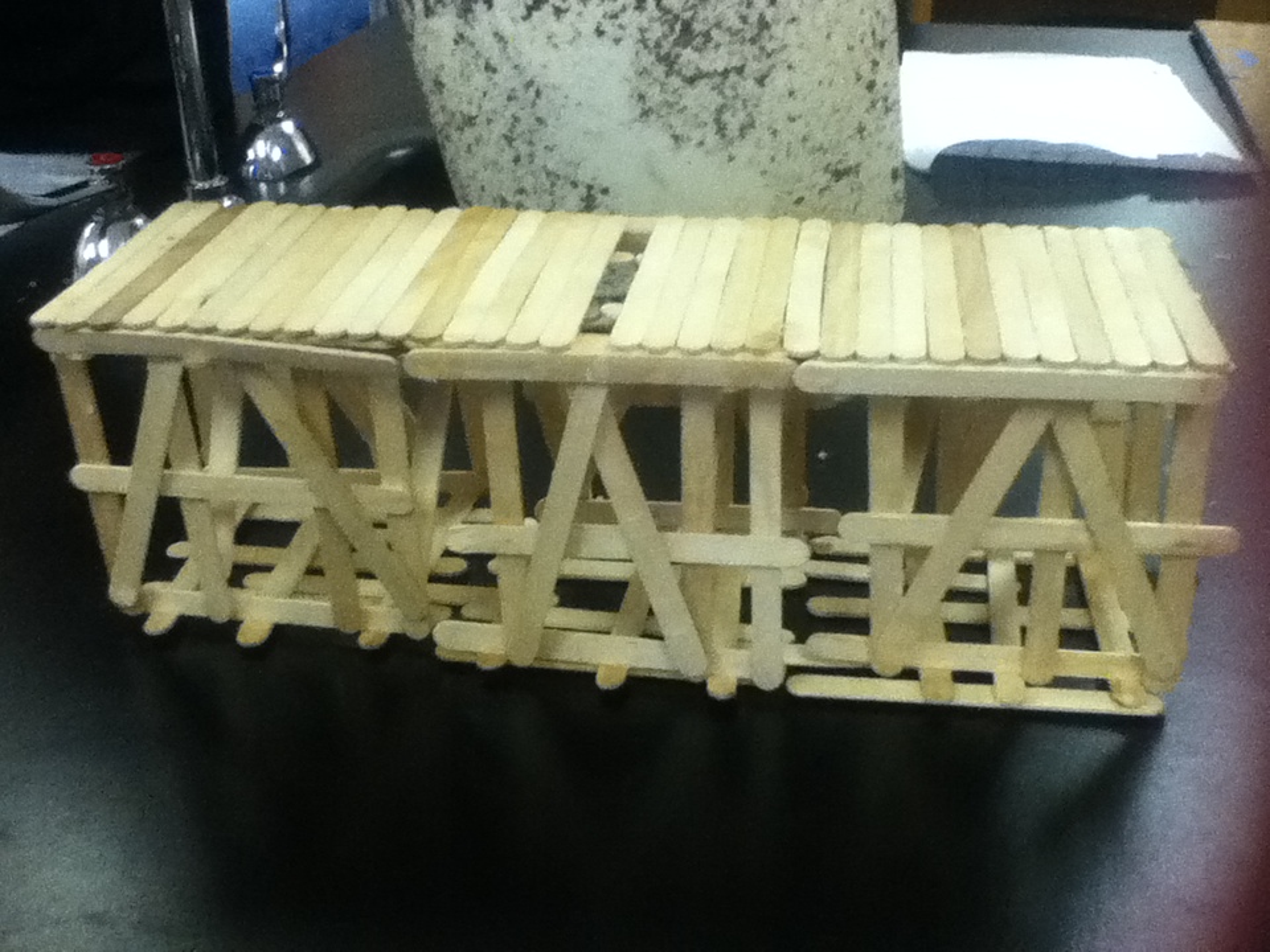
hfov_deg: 56.8
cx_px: 635
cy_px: 476
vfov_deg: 44.2
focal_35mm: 32
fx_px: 1174
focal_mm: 3.85
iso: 500
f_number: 2.4
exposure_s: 1/30
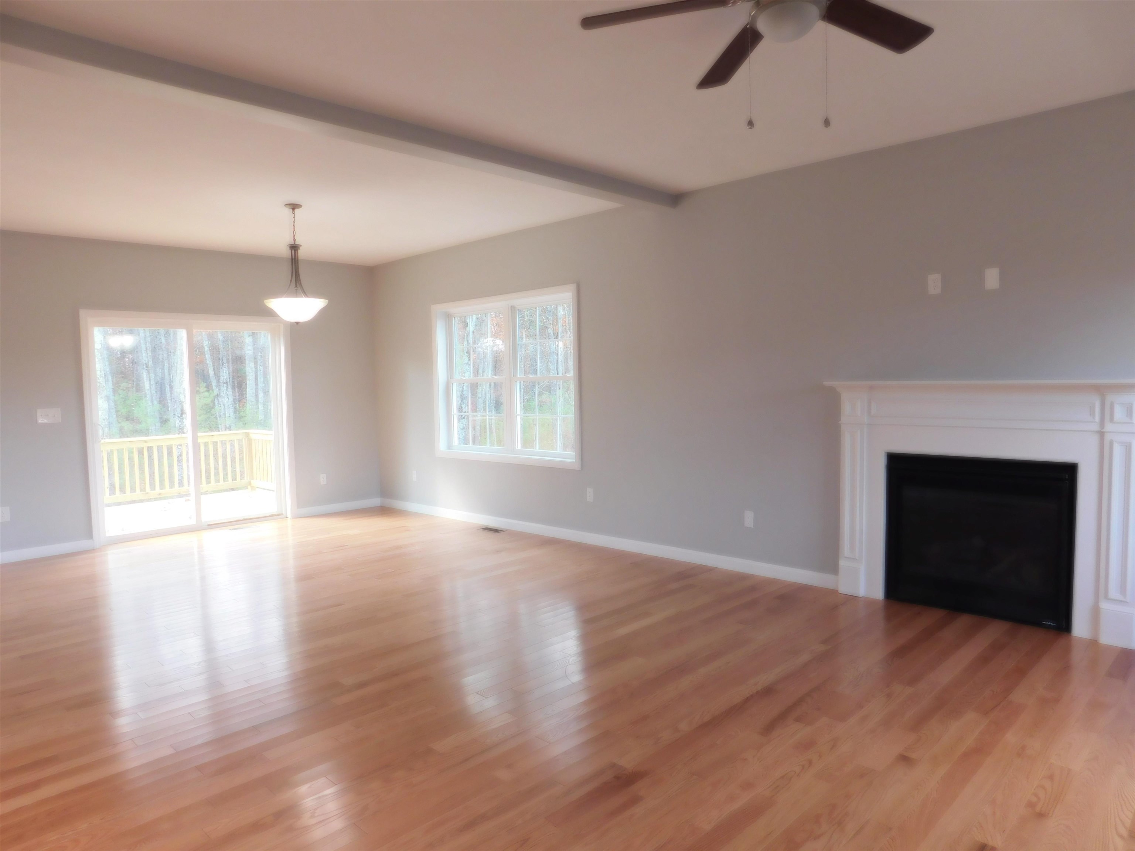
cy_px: 426
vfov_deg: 58.9
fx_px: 754
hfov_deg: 73.9
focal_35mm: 23
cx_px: 568
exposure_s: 1/50
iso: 125
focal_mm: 4
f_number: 3
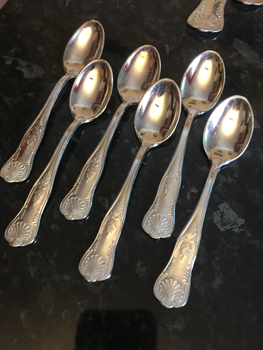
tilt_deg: -65.3
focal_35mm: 29
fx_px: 294
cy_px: 175
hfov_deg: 48.2
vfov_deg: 61.7
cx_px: 132
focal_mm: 4.15
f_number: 2.2
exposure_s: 1/10
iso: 100
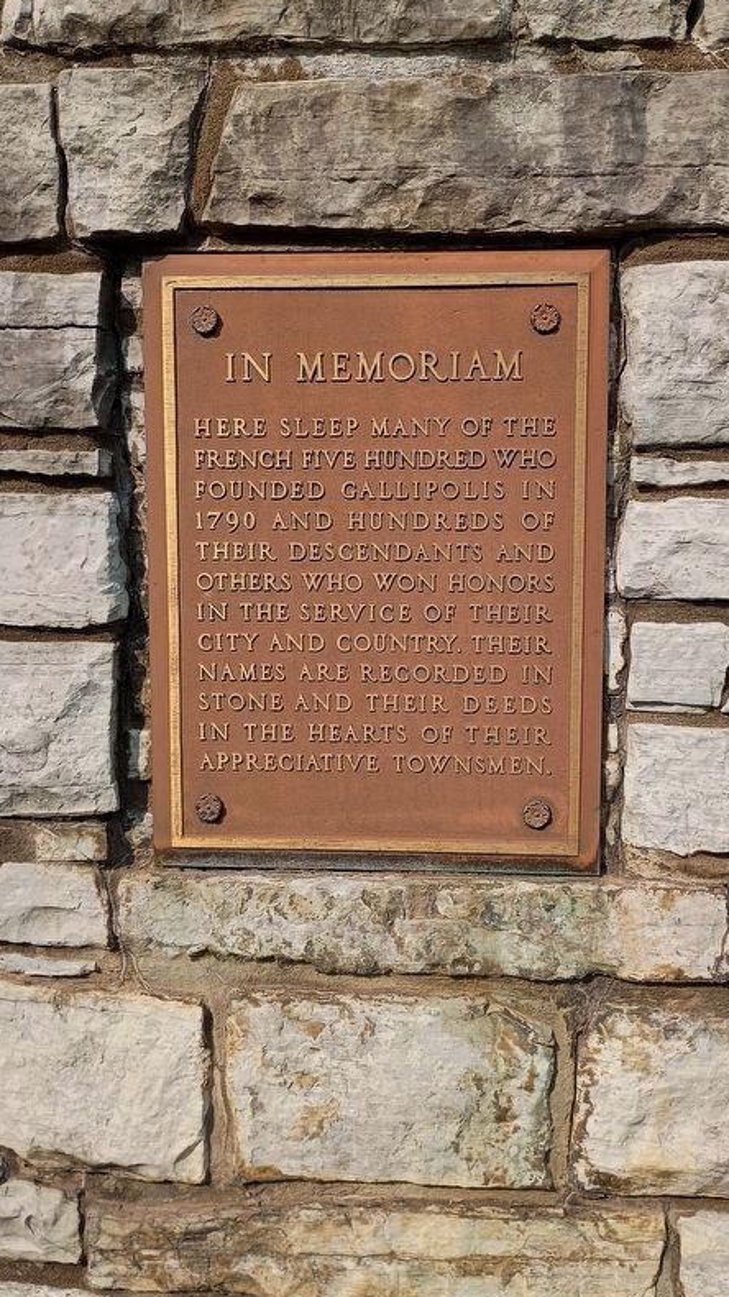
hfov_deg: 36.6
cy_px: 648
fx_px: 1100
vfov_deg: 61.0
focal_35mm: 32
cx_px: 410
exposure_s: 1/1225
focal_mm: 4.27
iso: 100
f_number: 1.8
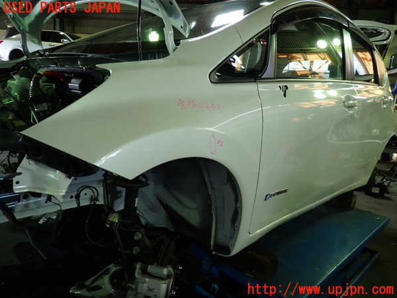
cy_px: 149
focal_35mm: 25
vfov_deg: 54.9
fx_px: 287
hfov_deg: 69.4
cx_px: 198
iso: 160
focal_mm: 4.5
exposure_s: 1/60
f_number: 2
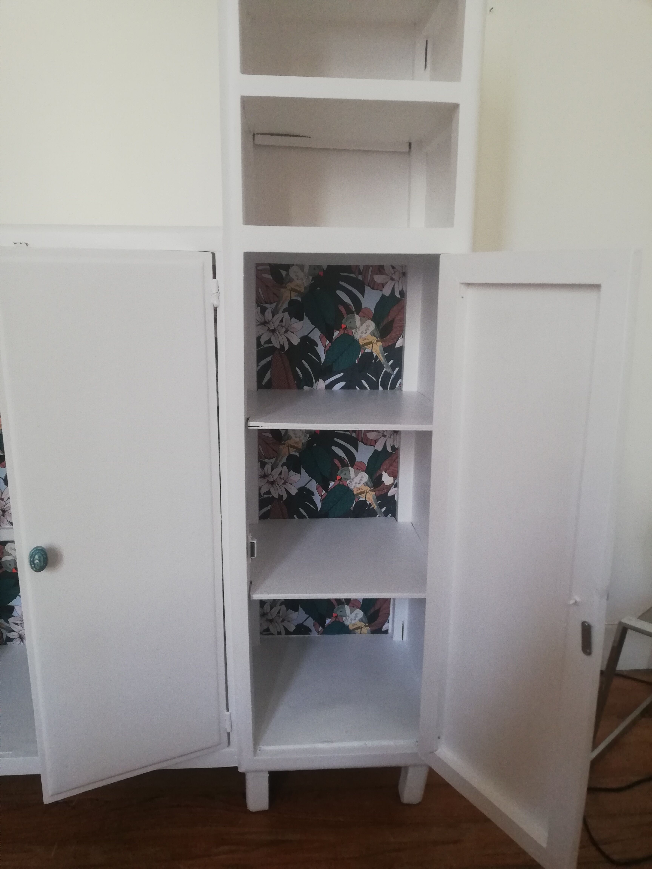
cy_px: 434
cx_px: 326
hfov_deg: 53.1
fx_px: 653
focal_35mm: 26
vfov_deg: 67.3
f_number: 2.2
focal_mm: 3.81
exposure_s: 1/33.3
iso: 250
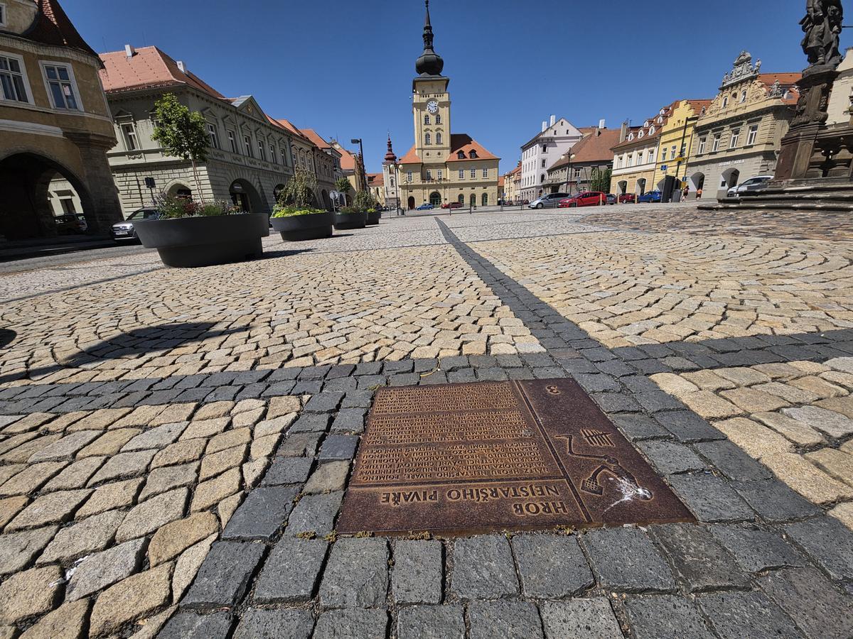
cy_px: 320
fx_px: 320
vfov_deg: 89.9
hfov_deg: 106.2
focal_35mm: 13
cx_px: 426
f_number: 1.9
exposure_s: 1/4123
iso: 32
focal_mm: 2.2
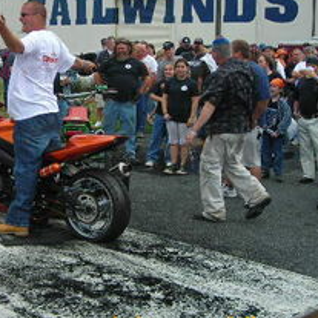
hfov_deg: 26.1
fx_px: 676
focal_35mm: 65
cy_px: 111
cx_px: 71
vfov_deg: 26.4
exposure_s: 1/390
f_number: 3.2
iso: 50
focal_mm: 6.3
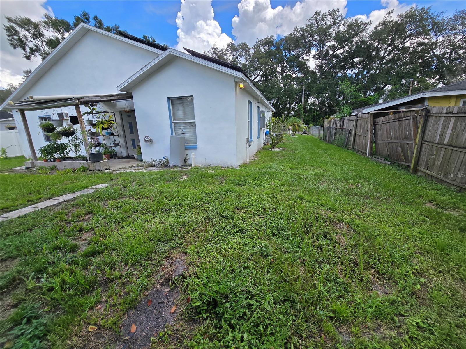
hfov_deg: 106.2
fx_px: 175
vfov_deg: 89.9
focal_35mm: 13
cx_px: 233
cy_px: 174
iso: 50
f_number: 2.2
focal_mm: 2.2
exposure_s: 1/1248
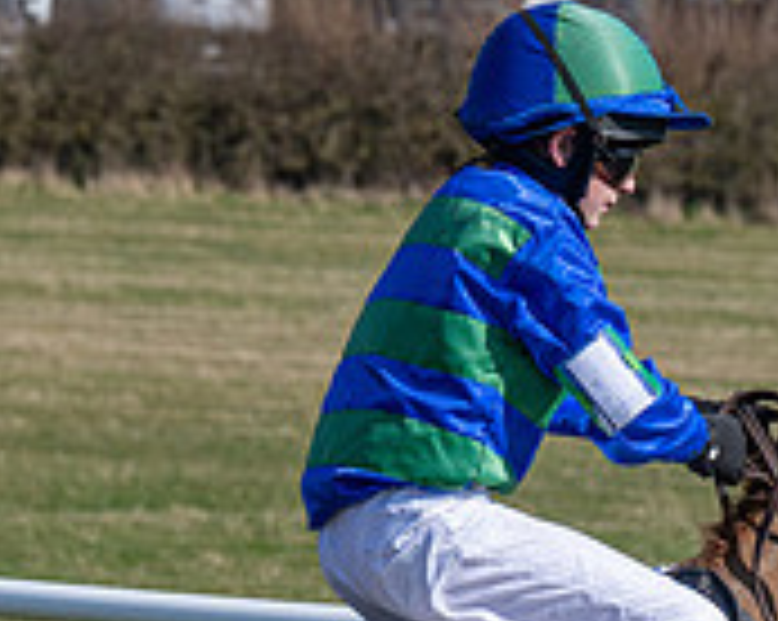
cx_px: 689
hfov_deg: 4.2
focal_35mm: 463
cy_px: 743
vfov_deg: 3.3
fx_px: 10649
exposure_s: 1/2000
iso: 200
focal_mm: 84
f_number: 5
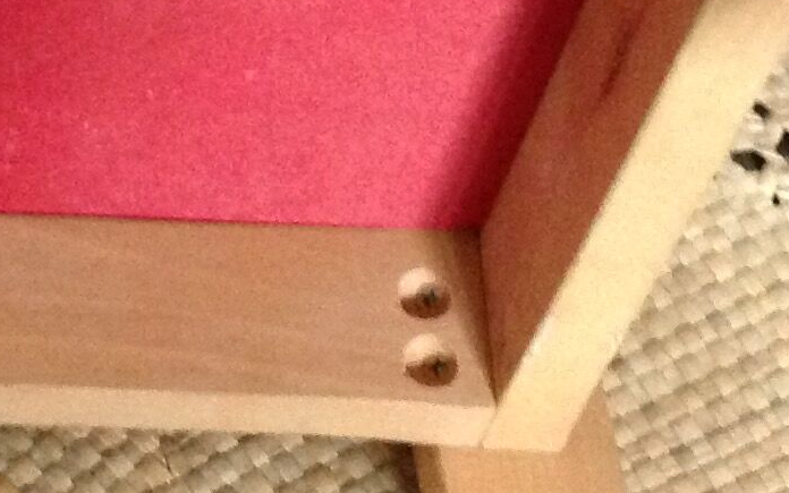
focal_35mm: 138
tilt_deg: -47.6
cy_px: -275
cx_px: 135
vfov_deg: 9.2
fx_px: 2967
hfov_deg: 15.0
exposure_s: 1/15
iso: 400
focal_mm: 4.28
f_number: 2.4
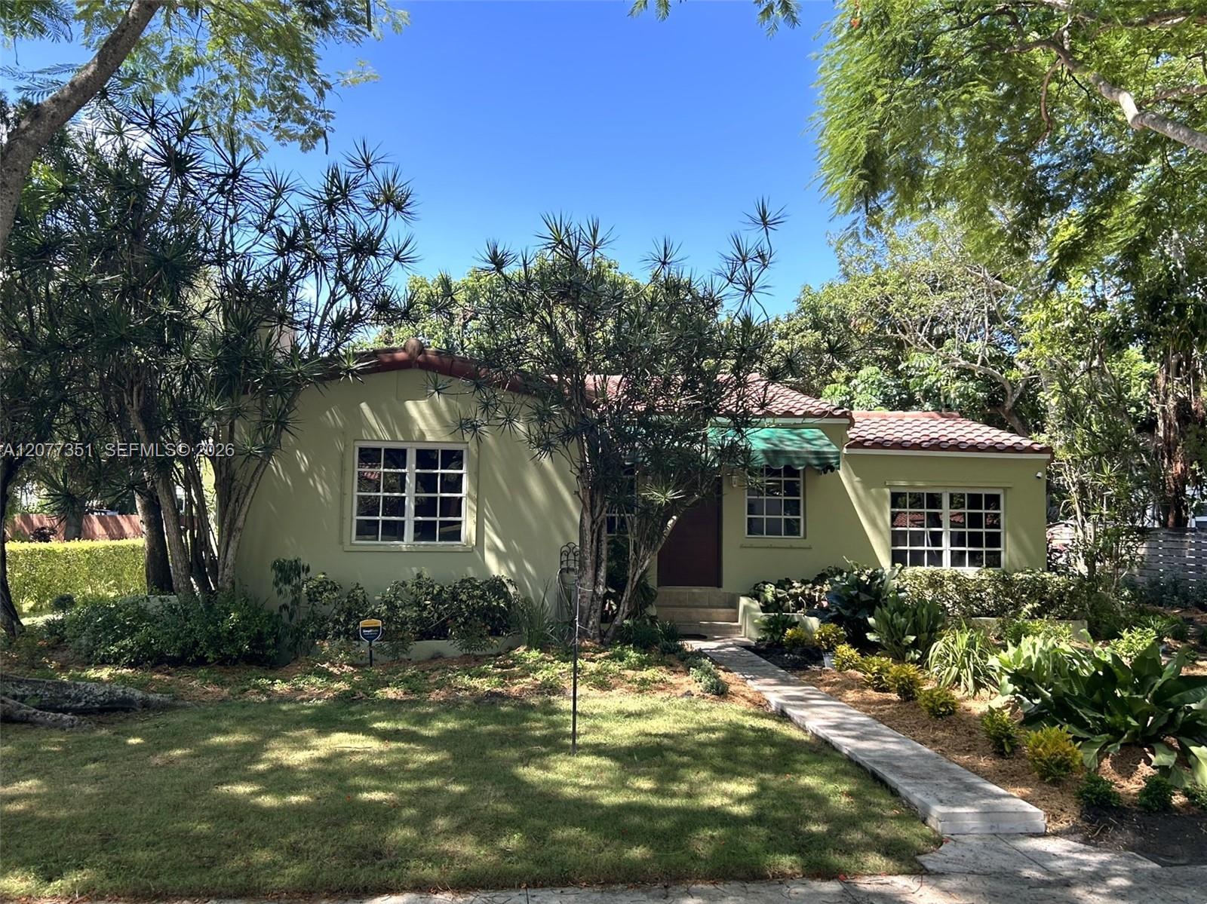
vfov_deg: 53.0
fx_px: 906
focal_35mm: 26
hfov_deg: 67.3
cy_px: 452
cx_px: 604
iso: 50
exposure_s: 1/873
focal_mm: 5.7
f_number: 1.5
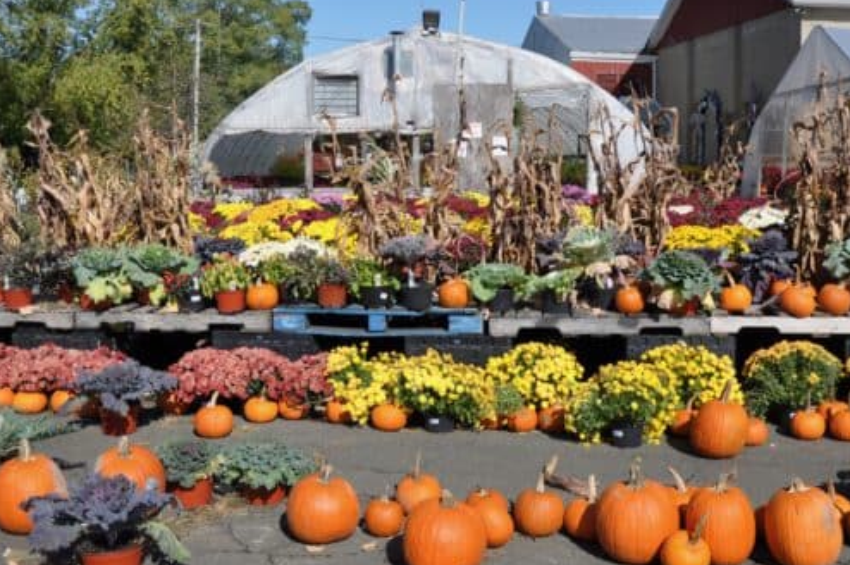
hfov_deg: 46.4
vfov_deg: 31.5
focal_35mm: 42
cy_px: 183
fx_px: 990
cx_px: 453
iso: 200
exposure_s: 1/2500
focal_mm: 18
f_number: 3.5
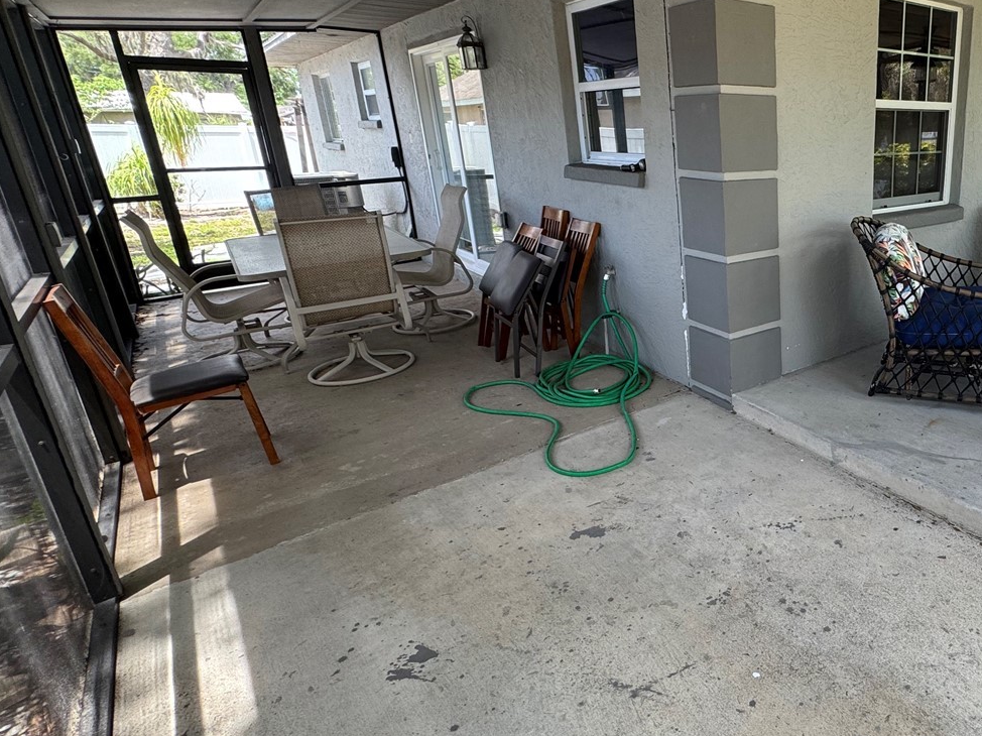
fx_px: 652
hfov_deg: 66.4
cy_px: 336
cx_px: 801
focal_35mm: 23
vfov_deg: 58.8
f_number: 2.2
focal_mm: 2.22
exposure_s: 1/99
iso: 64
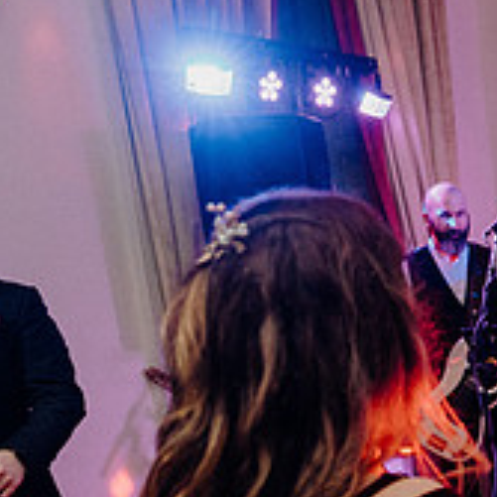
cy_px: 510
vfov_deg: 23.2
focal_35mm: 71
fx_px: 1153
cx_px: 729
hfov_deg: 20.9
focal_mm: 24
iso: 2500
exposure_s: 1/160
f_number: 3.5
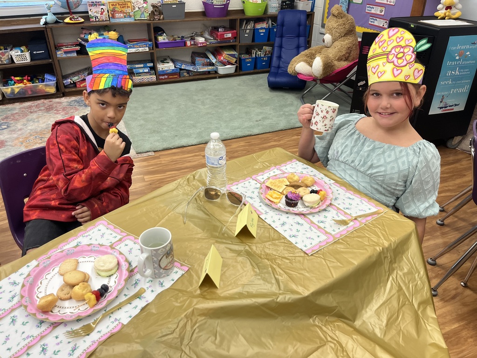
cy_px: 179
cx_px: 238
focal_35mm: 26
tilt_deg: -31.4
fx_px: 358
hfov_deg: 67.3
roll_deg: -0.5
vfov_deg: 53.1
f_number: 1.6
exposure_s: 1/120
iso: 125
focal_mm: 5.1
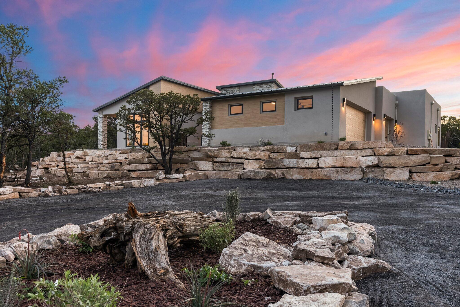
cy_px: 154
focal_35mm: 31
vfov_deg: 42.3
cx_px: 230
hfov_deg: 60.3
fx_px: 396
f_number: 9
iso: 320
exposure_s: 1/3
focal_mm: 31
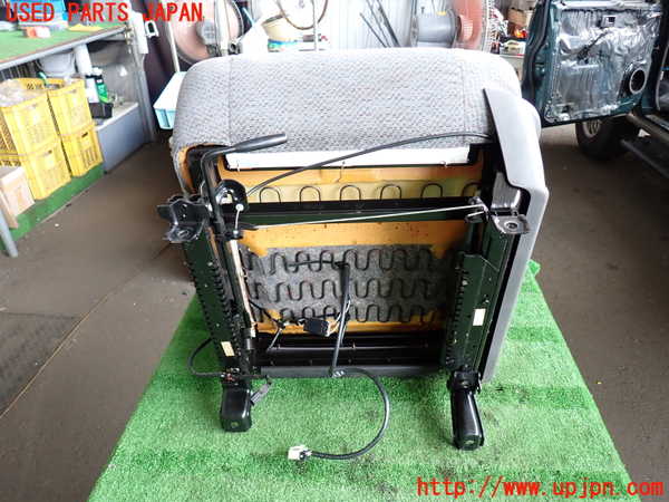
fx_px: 483
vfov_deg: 54.9
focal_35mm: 25
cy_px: 251
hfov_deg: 69.4
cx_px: 334
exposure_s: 1/60
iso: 125
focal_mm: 4.5
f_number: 2
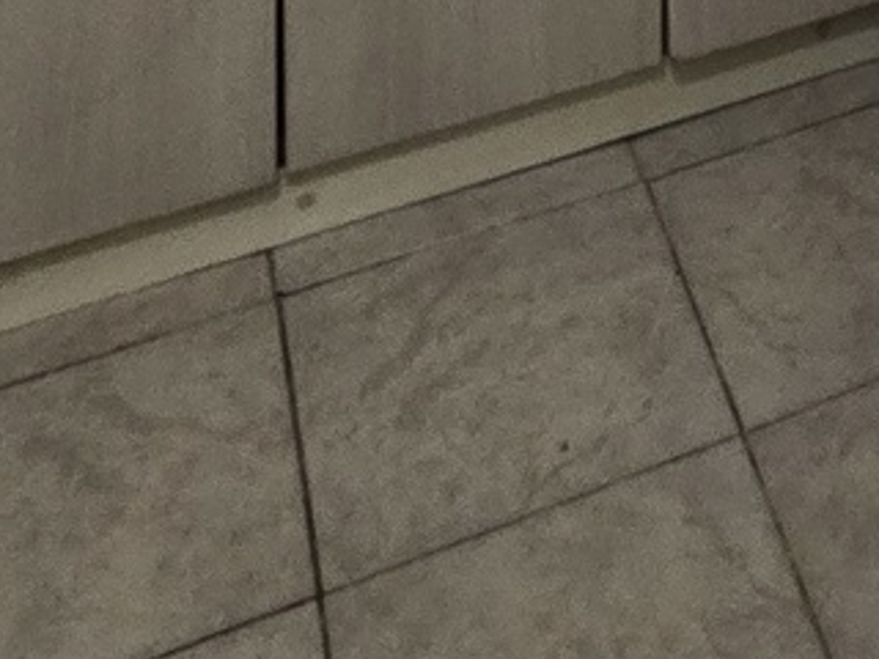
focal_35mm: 78
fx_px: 1981
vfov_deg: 11.7
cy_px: -1241
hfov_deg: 22.1
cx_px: 1189
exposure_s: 1/50
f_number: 2.2
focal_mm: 2.2
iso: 250
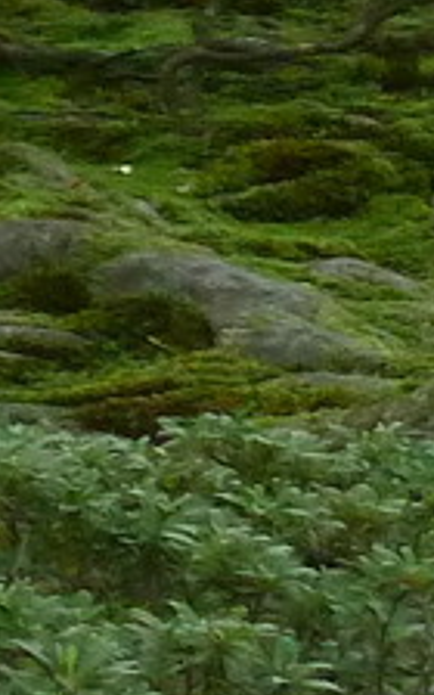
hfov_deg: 5.1
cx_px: -1938
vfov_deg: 10.7
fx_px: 3577
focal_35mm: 189
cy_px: -375
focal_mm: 4.1
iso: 250
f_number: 3.3
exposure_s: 1/30
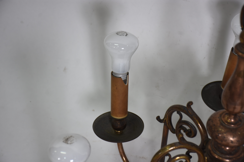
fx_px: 712
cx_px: 122
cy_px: 81
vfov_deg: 13.0
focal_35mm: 105
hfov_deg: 19.5
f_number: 6.3
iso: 320
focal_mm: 70
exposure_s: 1/60
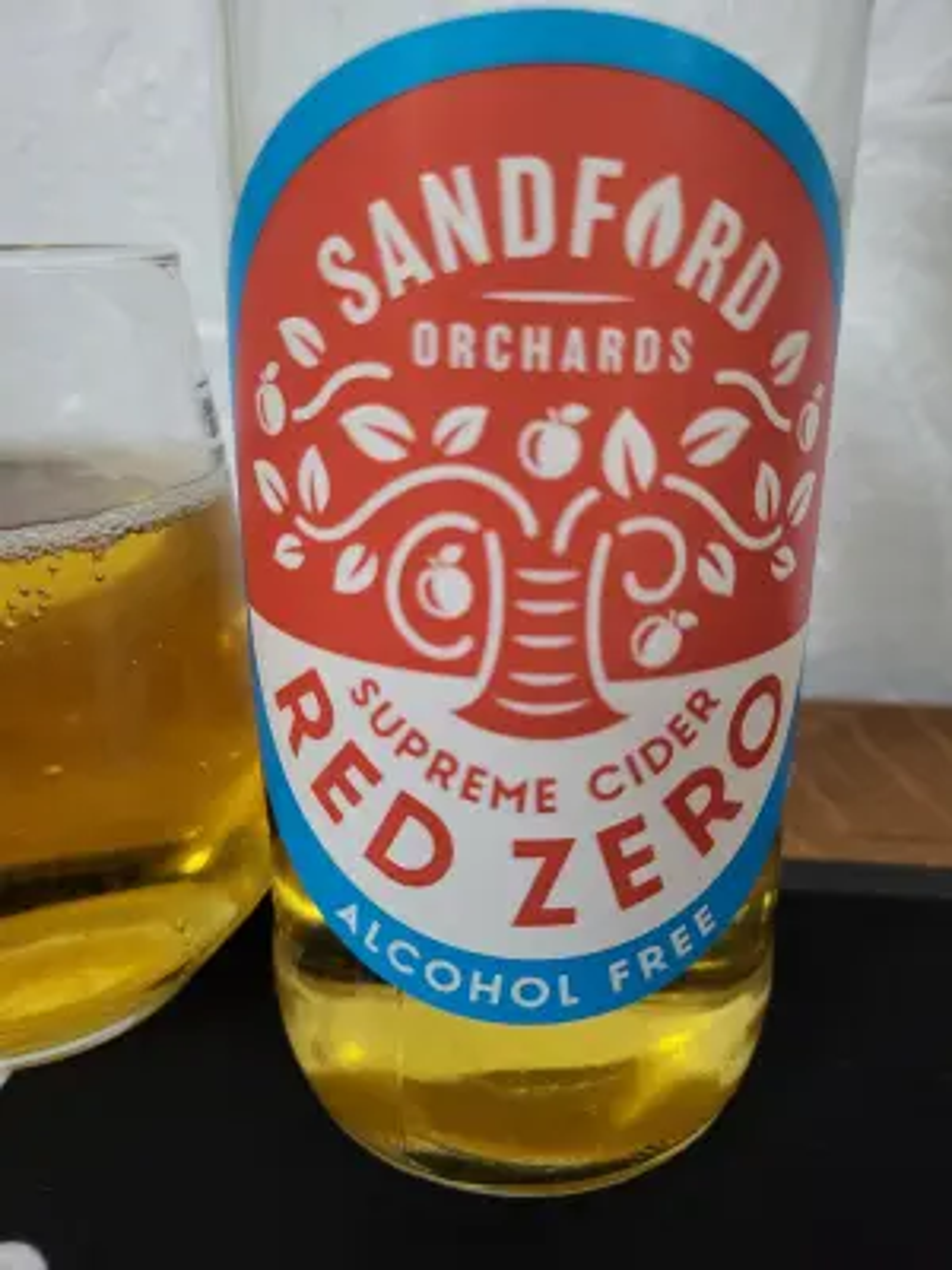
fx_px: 953
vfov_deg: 67.3
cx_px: 476
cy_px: 635
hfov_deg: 53.1
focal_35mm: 26
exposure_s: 1/50
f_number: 1.8
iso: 640
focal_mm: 5.4
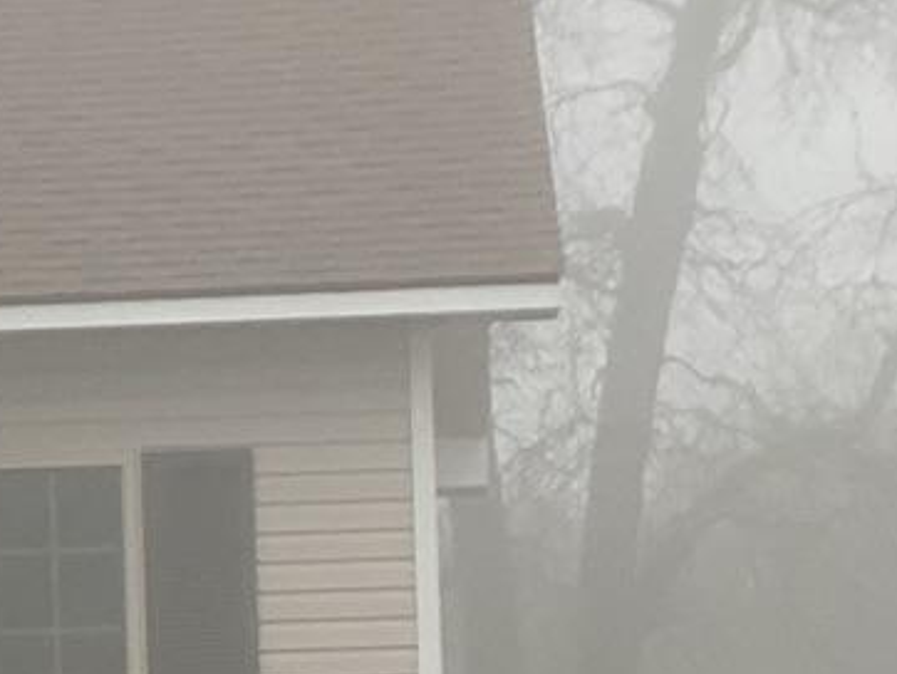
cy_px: 686
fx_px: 7623
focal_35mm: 294
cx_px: -1227
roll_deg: +1.4
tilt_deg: +2.7
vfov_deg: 5.1
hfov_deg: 6.4
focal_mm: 6
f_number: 2
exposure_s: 1/175
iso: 20
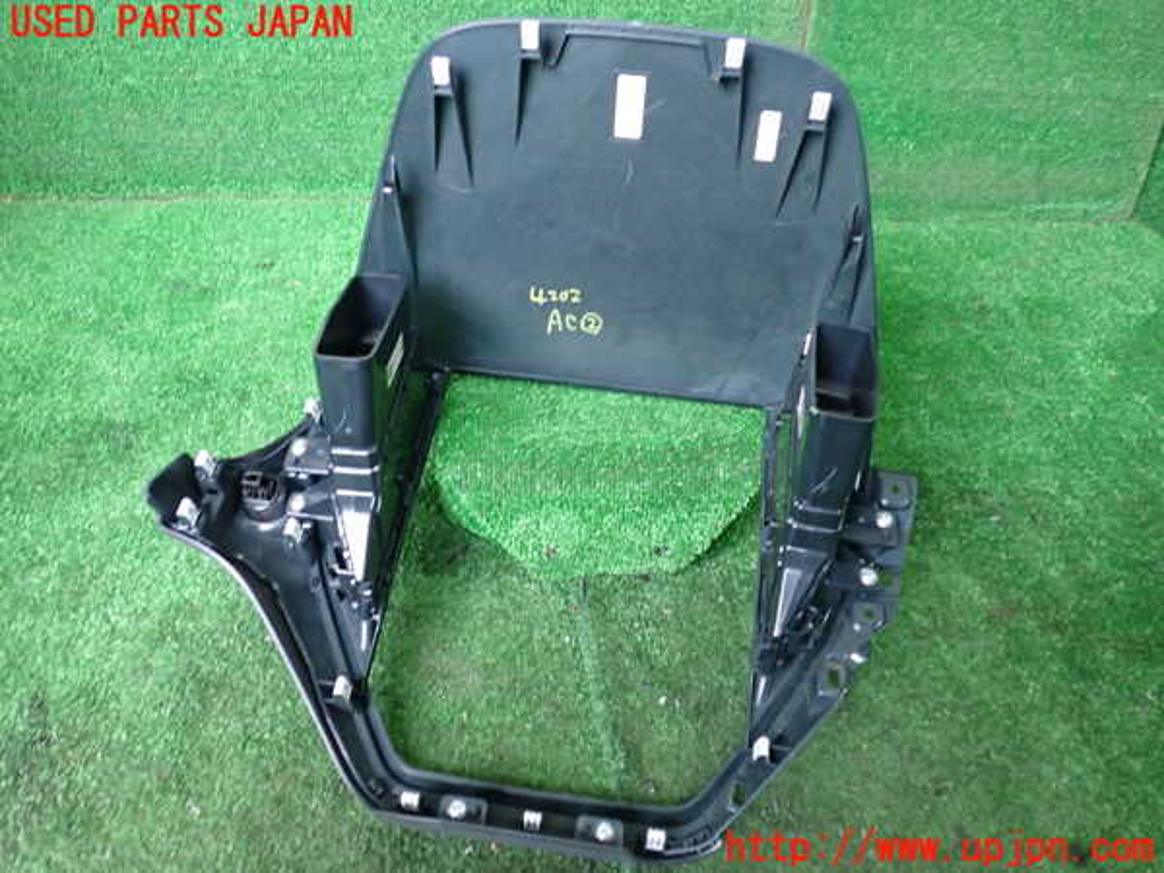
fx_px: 1009
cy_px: 436
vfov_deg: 46.8
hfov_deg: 60.0
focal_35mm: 30
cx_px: 582
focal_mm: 5.4
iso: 500
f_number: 2.3
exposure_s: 1/30
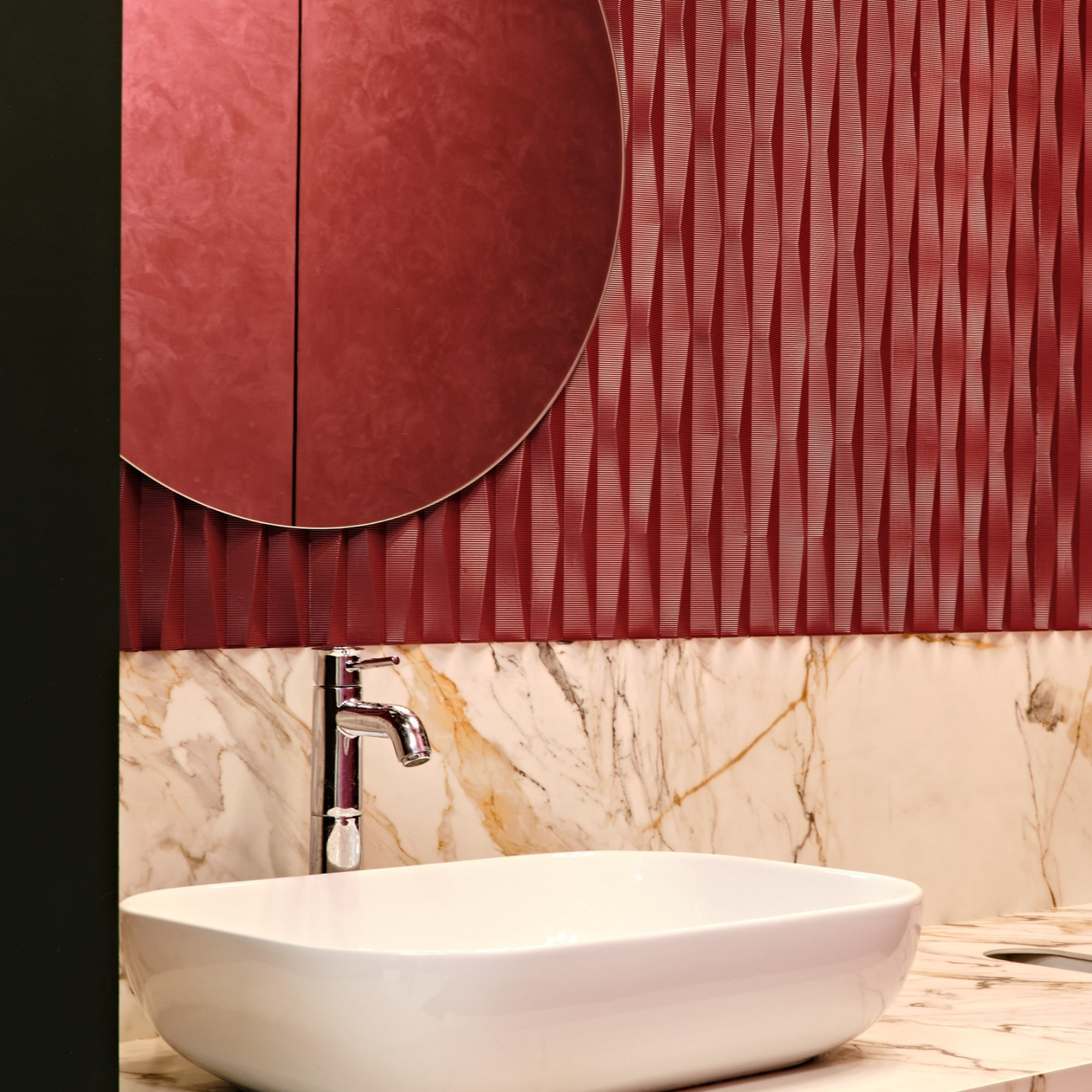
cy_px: 627
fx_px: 2463
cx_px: 736
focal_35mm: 69
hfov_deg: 24.9
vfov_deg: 25.0
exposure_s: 1/1.2
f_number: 8
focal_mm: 26.5
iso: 200
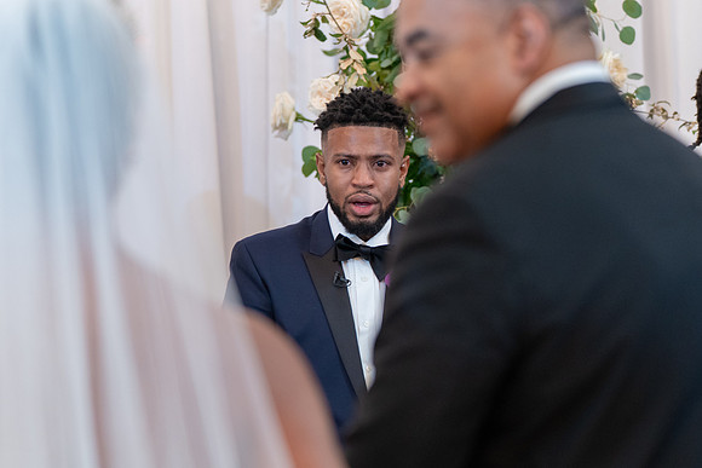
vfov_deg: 10.1
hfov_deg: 15.0
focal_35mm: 137
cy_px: 226
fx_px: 2663
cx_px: 408
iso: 2000
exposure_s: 1/100
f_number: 2.8
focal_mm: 101
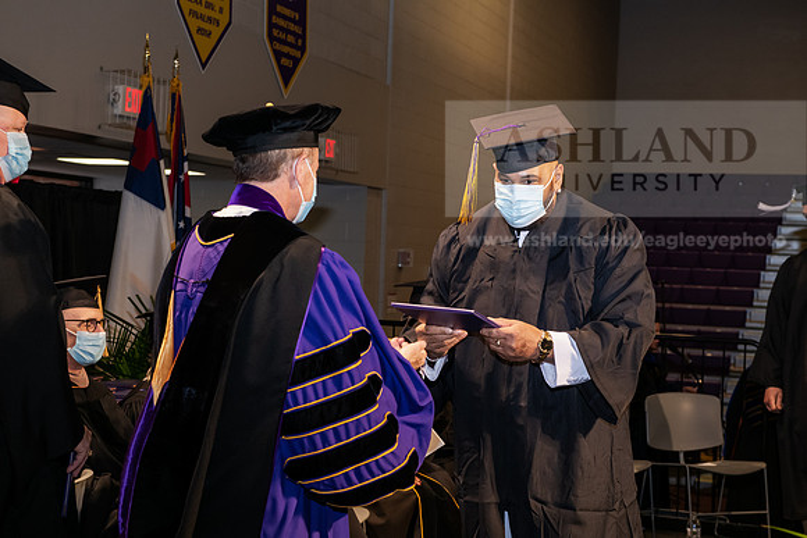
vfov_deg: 21.9
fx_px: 1390
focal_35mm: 62
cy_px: 269
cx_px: 404
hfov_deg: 32.4
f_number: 6.3
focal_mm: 62
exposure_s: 1/200
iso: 1600
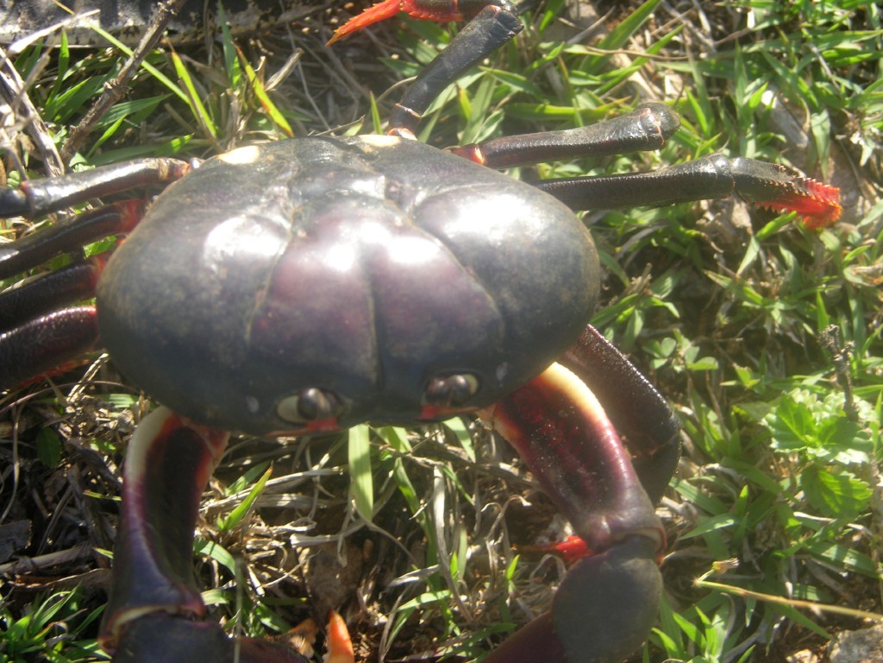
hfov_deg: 21.1
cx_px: 442
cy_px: 332
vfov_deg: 15.9
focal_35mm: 93
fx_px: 2372
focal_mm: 23.7
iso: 50
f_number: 4
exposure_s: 1/134
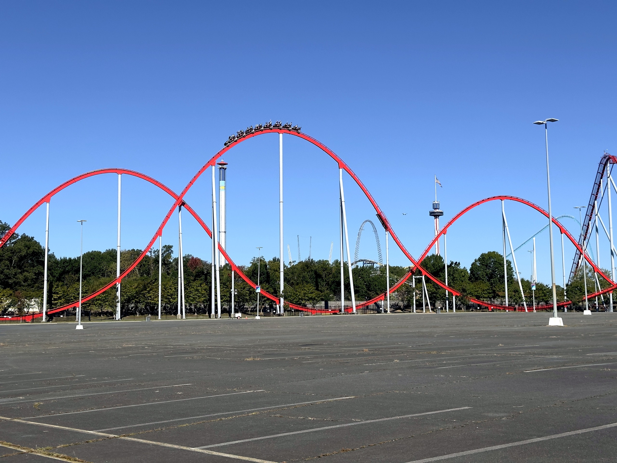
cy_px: 232
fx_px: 856
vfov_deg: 30.3
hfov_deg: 39.7
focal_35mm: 48
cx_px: 308
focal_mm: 6.86
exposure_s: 1/5882
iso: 64
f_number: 1.78
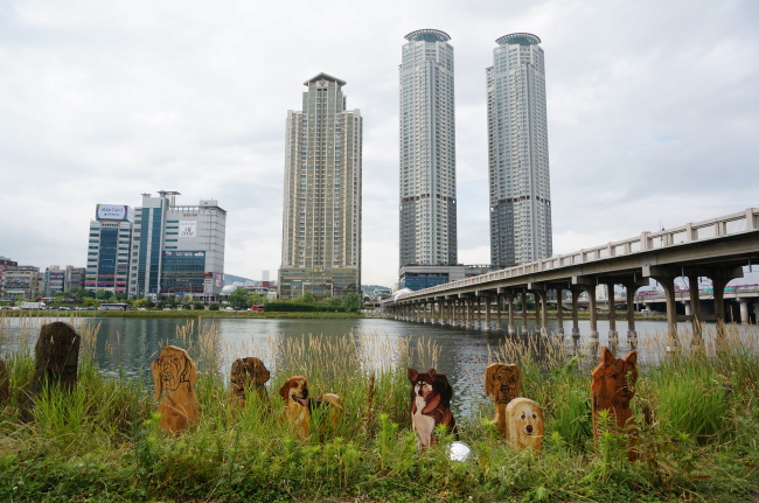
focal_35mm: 24
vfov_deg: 53.0
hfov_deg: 73.8
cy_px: 252
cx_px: 380
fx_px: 505
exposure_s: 1/640
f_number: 4.5
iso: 100
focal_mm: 16
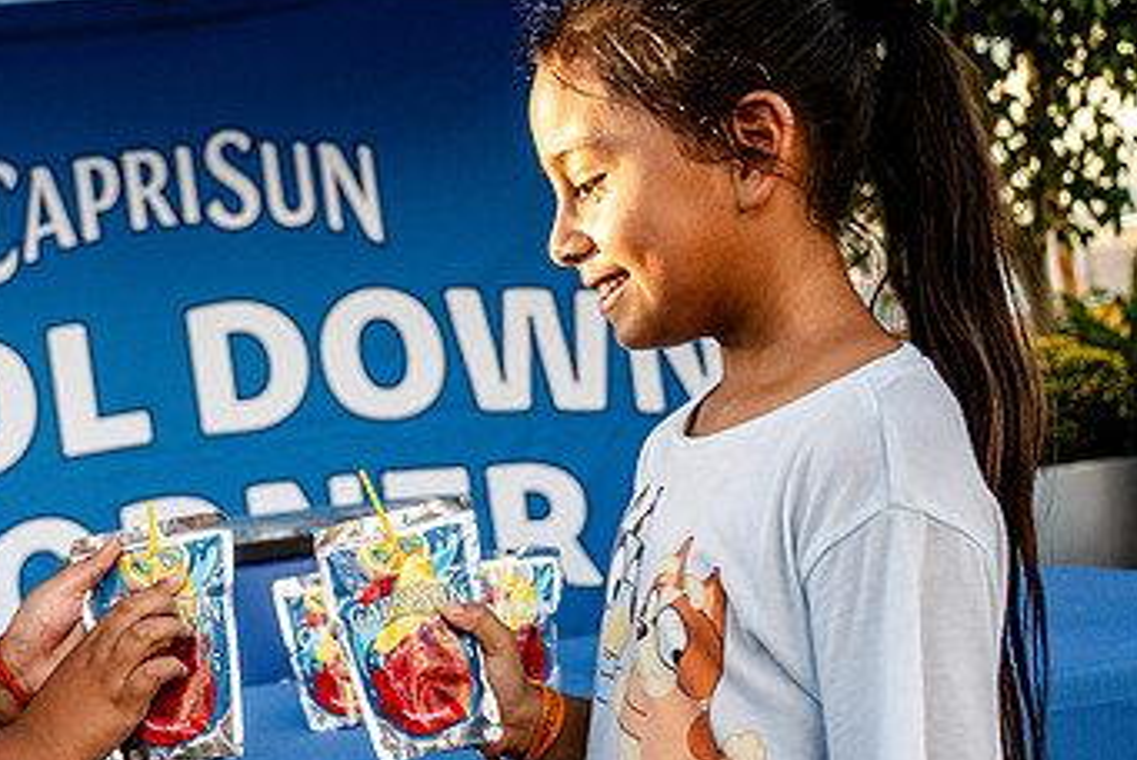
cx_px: 303
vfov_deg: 26.5
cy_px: 452
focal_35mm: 51
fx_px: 1612
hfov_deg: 38.0
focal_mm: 30
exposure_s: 1/640
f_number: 4
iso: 640
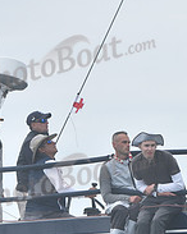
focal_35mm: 446
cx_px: 223
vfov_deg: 4.3
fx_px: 3091
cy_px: 228
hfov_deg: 3.5
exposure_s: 1/1250
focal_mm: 150
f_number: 4
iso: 200
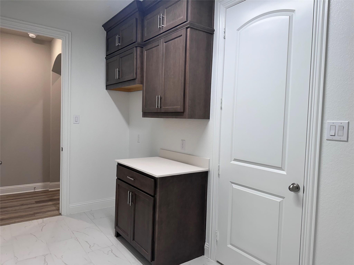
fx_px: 245
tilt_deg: -2.4
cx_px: 177
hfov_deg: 71.6
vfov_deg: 56.8
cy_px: 132
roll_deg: -2.5
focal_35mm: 24
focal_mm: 6.86
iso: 100
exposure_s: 1/120
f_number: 1.78
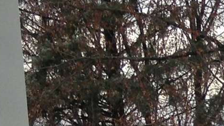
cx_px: 579
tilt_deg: -8.2
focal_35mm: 234
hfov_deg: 8.3
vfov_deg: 5.0
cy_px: 333
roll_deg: +1.8
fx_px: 1389
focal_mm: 4.12
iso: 50
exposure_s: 1/191
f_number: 2.4
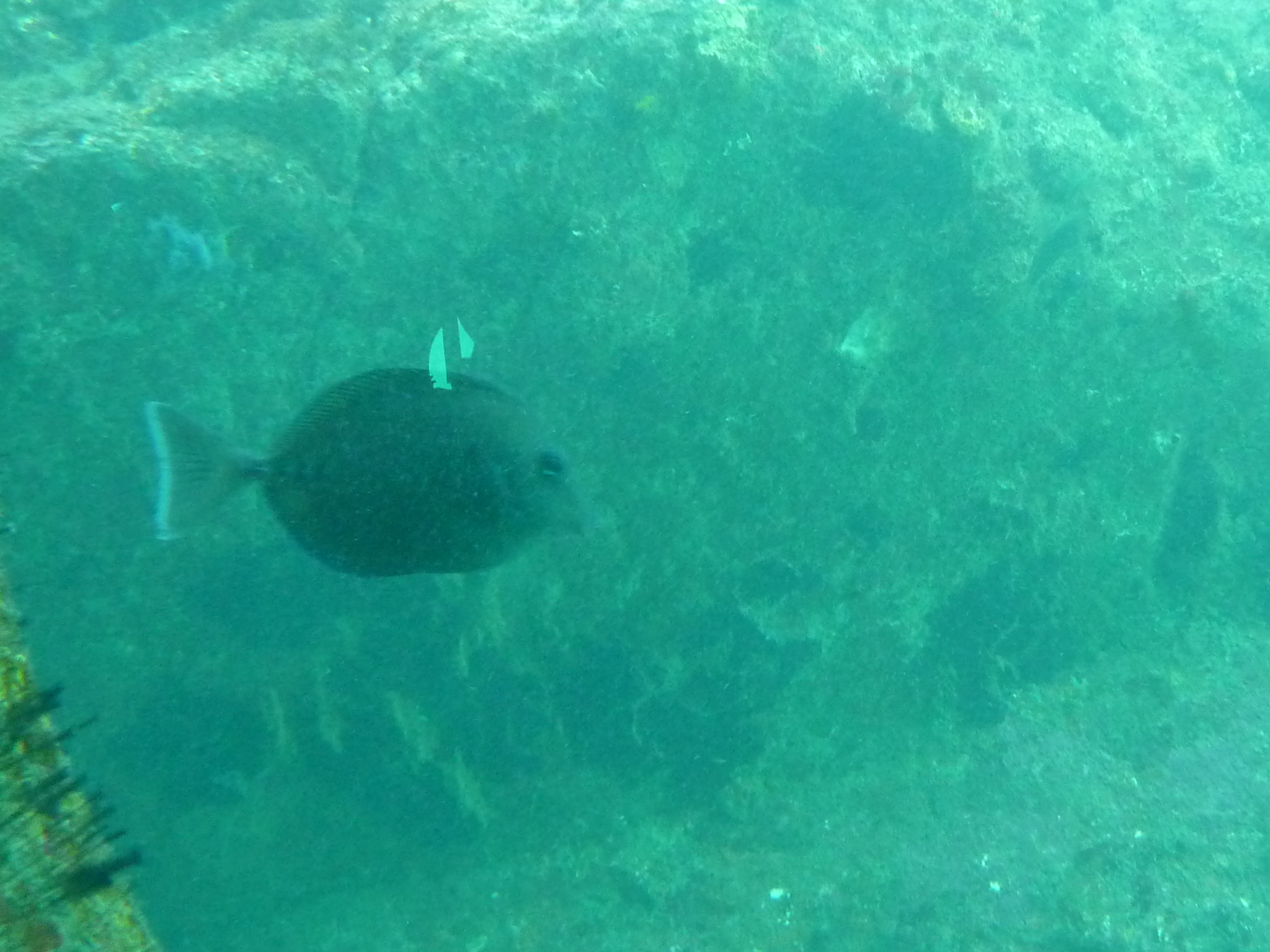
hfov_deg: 46.8
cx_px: 635
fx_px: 1468
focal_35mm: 40
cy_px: 476
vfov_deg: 36.0
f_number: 3.3
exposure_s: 1/20
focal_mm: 4.1
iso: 400
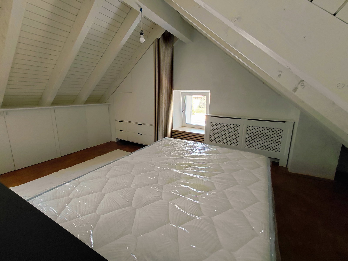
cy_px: 130
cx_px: 174
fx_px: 161
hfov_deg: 94.5
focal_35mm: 16
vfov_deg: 78.1
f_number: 2.2
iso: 160
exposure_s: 1/60
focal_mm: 1.64
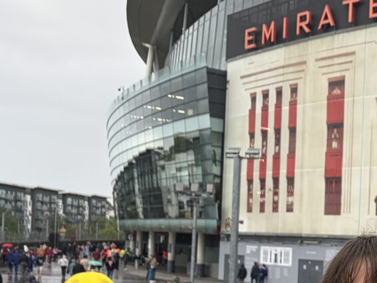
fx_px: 719
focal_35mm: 66
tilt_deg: +1.2
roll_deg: -1.7
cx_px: 426
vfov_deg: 21.8
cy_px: 246
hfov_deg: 26.8
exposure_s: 1/241
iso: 40
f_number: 1.6
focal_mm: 5.96
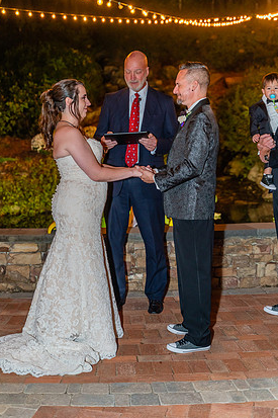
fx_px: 696
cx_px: 137
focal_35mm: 60
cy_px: 207
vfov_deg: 33.4
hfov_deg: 22.6
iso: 1000
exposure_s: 1/60
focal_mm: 55
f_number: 2.8
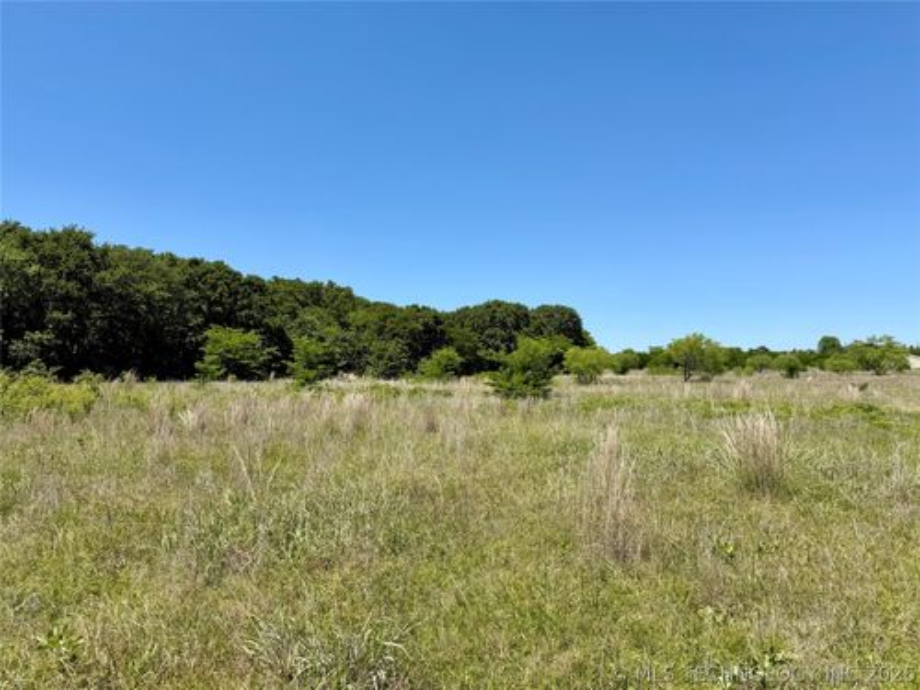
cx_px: 460
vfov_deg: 56.8
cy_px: 345
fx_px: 638
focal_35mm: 24
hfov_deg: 71.6
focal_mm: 6.76
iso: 80
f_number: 1.78
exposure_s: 1/4673
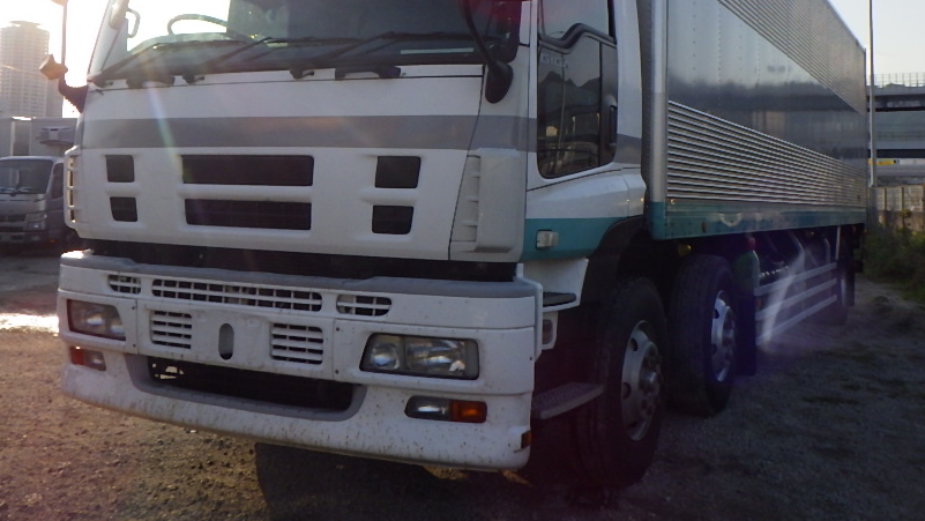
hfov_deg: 51.6
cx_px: 476
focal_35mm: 39
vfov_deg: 29.8
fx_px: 957
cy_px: 105
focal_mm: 5
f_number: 4.2
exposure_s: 1/1500
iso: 250
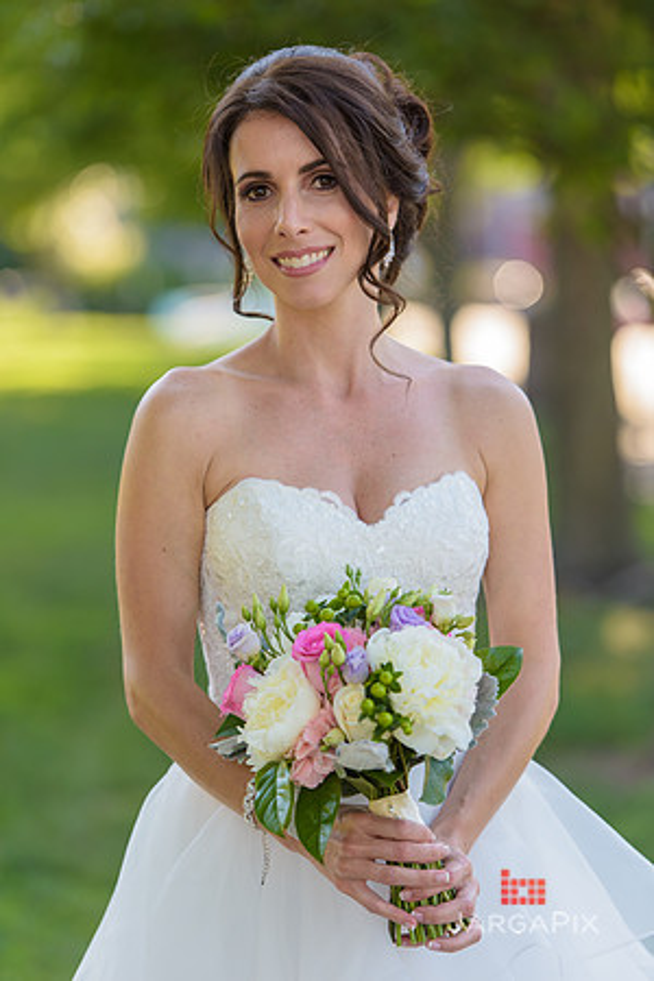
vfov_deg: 13.2
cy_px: 490
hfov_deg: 8.9
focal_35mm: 155
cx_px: 327
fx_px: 4223
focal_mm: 155
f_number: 3.2
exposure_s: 1/500
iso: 200
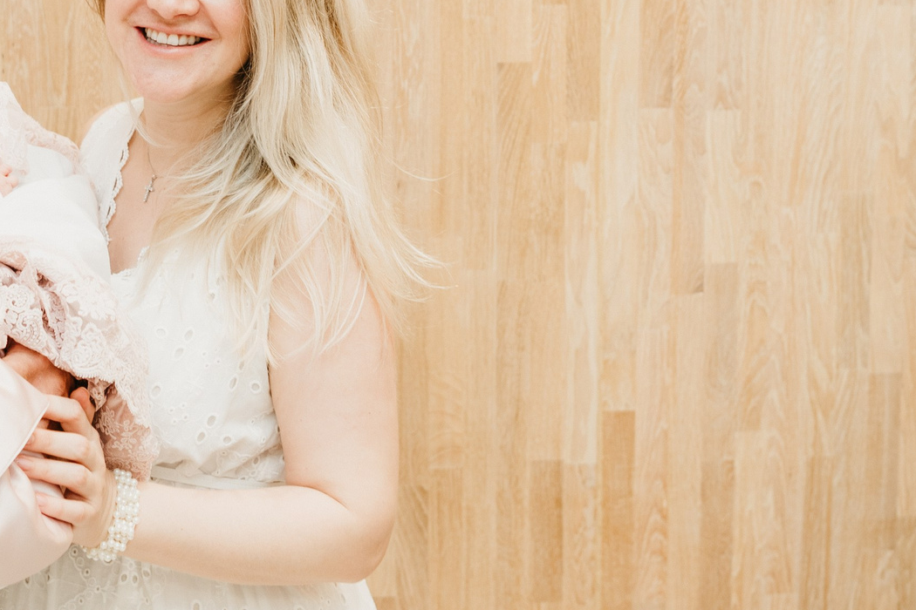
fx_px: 1985
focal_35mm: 78
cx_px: 222
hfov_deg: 25.7
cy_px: 71
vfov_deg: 17.3
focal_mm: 32
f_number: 3.2
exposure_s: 1/160
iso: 160
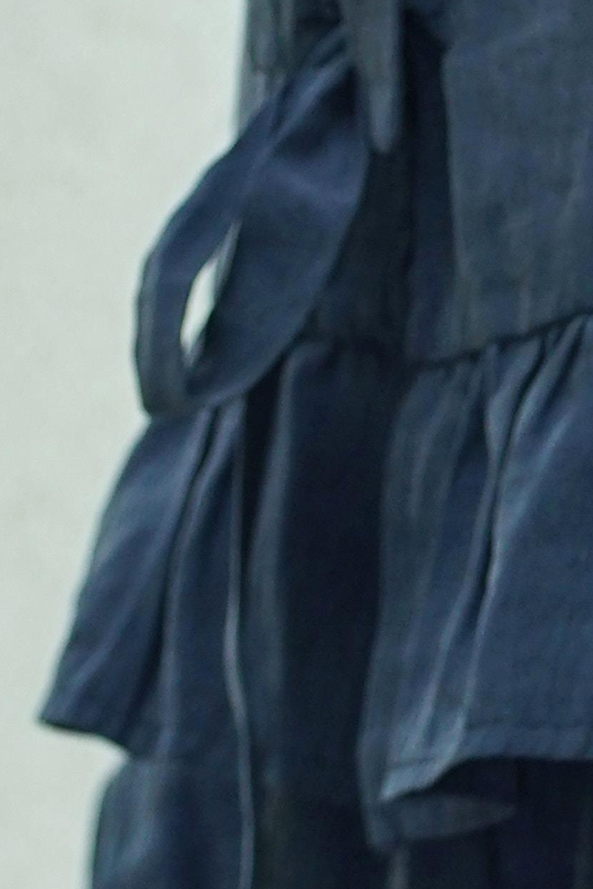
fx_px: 19581
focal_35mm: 793
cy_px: -673
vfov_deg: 2.6
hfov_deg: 1.7
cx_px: 1282
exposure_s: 1/100
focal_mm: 125
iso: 400
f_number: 3.5
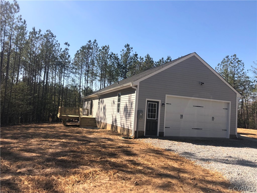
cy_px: 96
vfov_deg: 49.7
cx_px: 128
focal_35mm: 28
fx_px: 208
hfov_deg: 63.4
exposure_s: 1/2088
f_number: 1.8
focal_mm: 3.99
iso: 20
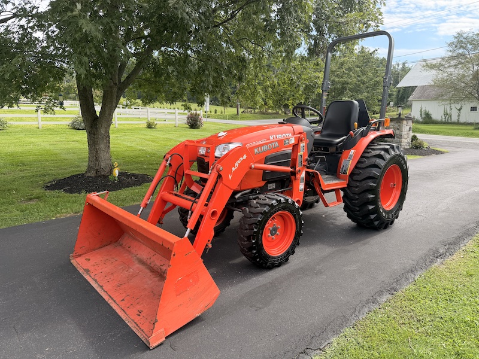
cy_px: 180
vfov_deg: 56.8
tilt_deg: -8.0
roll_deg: -3.4
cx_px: 240
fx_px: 332
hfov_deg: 71.6
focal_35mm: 24
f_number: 1.78
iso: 100
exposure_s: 1/1653
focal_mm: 6.76
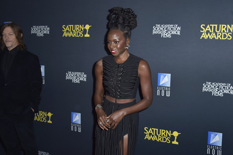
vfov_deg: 38.9
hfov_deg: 55.8
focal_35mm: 34
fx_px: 220
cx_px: 116
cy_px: 78
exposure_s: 1/250
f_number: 6.3
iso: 250
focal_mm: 34
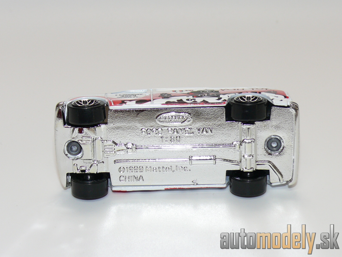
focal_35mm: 97
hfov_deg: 20.2
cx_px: 171
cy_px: 128
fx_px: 958
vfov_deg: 15.2
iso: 100
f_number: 4
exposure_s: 1/40
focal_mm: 13
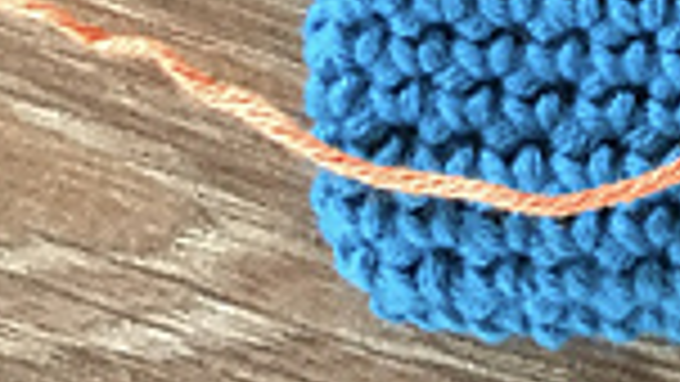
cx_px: 1193
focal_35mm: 134
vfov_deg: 8.7
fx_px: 2417
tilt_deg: -87.0
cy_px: -265
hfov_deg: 14.3
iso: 250
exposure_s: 1/33
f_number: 2.2
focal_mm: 4.15
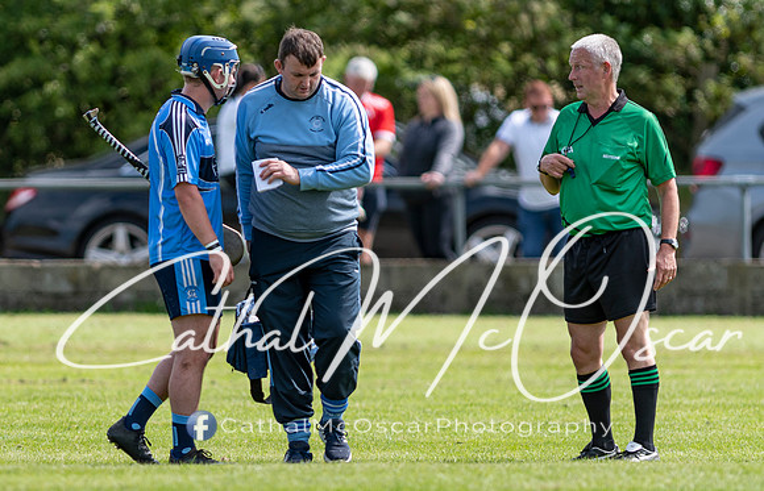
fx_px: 12909
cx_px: 291
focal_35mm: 615
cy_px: 258
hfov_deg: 3.4
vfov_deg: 2.2
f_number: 2.8
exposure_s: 1/1600
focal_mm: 300
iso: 125
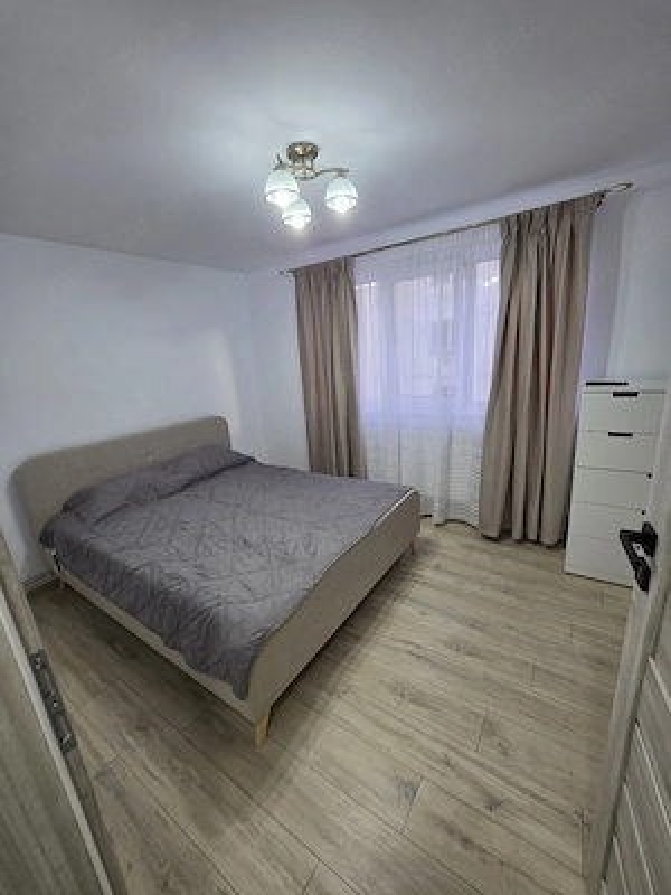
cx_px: 336
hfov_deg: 89.9
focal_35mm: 13
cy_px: 448
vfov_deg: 106.2
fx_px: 336
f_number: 1.9
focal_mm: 2.2
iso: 80
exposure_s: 1/101
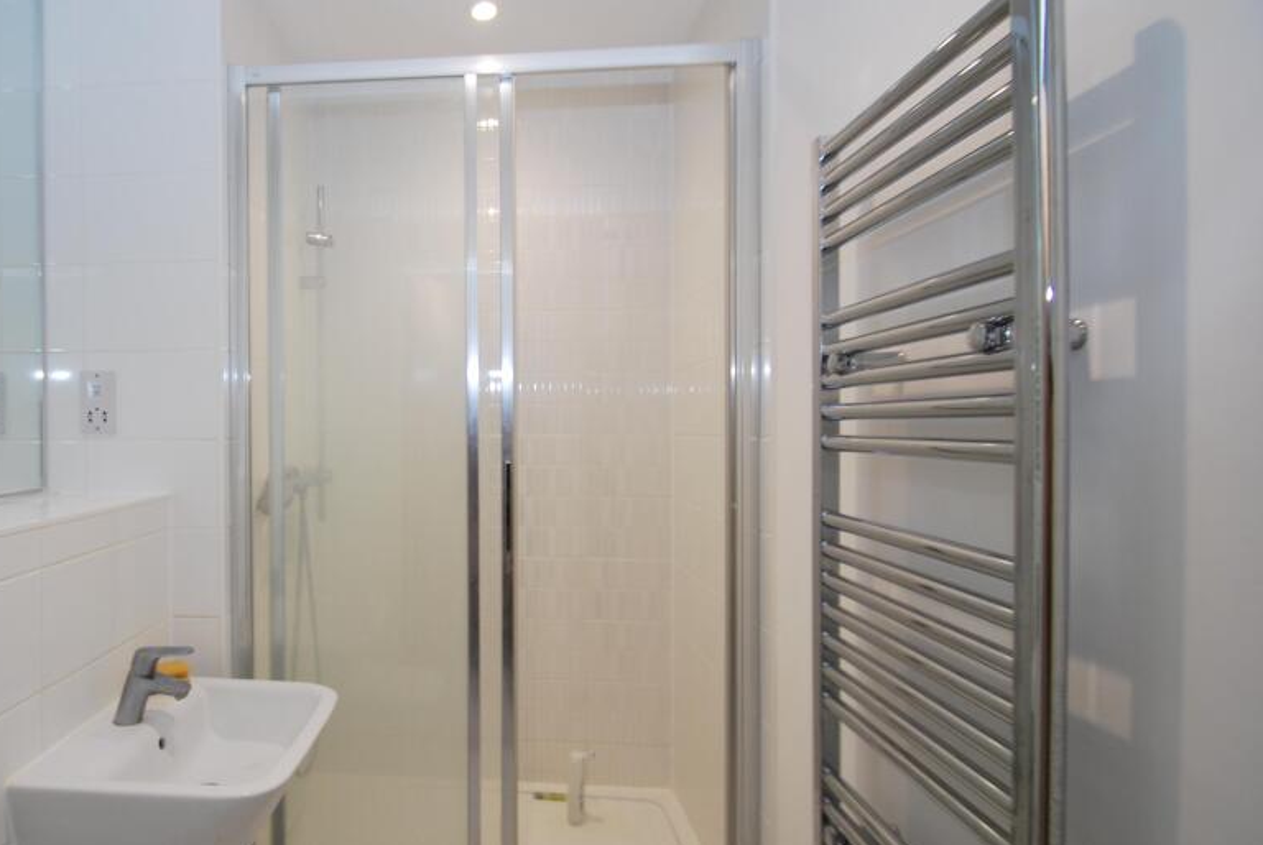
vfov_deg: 62.1
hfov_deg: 81.2
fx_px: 702
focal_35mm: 20
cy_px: 418
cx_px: 424
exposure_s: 1/40
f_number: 3.5
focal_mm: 10
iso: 200
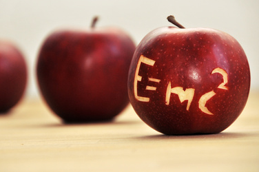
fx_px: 2437
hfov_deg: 6.1
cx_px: 122
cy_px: 76
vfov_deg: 4.0
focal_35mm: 339
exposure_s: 1/125
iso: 400
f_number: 5.6
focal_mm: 200
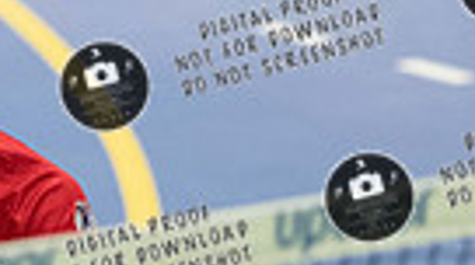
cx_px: -18
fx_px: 20485
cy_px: 89
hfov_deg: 1.3
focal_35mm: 1629
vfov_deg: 0.7
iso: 2500
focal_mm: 300
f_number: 3.2
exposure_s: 1/1000
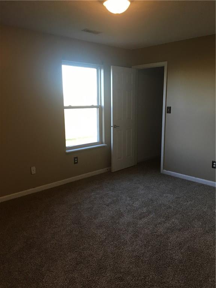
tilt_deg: -11.0
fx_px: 241
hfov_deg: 48.2
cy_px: 144
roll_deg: -0.2
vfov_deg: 61.7
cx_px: 108
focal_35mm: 29
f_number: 2.2
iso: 80
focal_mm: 4.15
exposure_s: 1/30
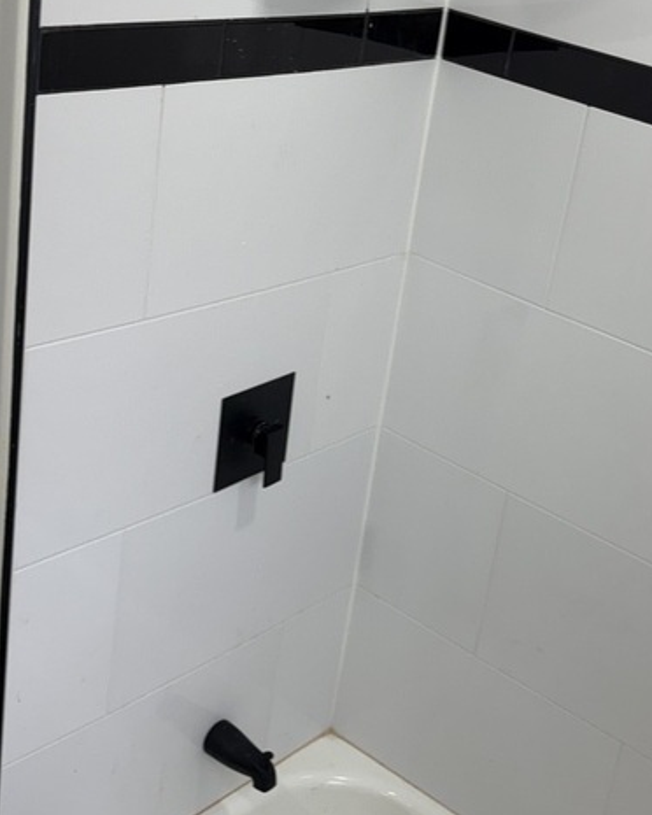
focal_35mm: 59
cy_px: 361
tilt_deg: -20.9
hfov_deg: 25.7
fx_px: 1423
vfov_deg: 31.9
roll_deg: -10.2
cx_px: 400
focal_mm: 5.96
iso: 32
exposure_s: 1/120
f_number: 1.6
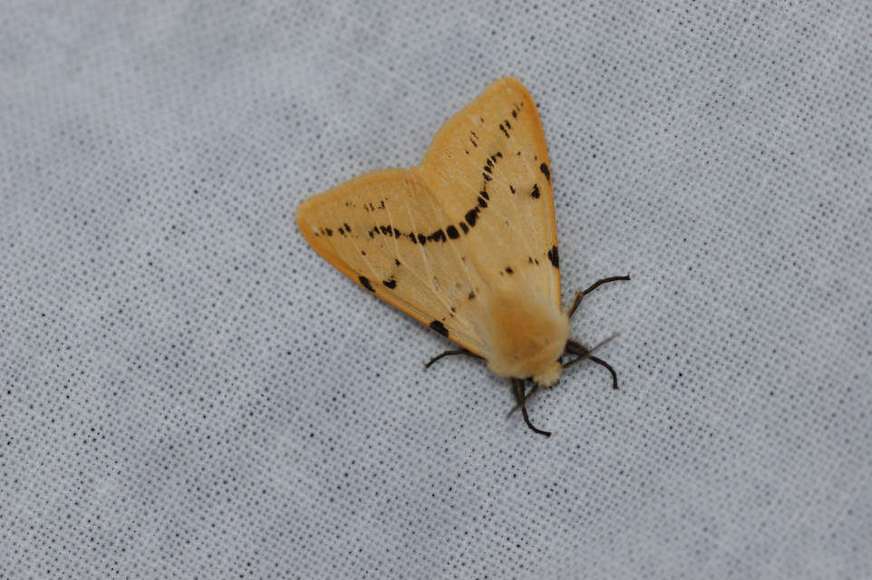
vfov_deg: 8.7
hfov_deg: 13.0
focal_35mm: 158
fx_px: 3812
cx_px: 436
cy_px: 290
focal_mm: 105
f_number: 6.3
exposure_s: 1/500
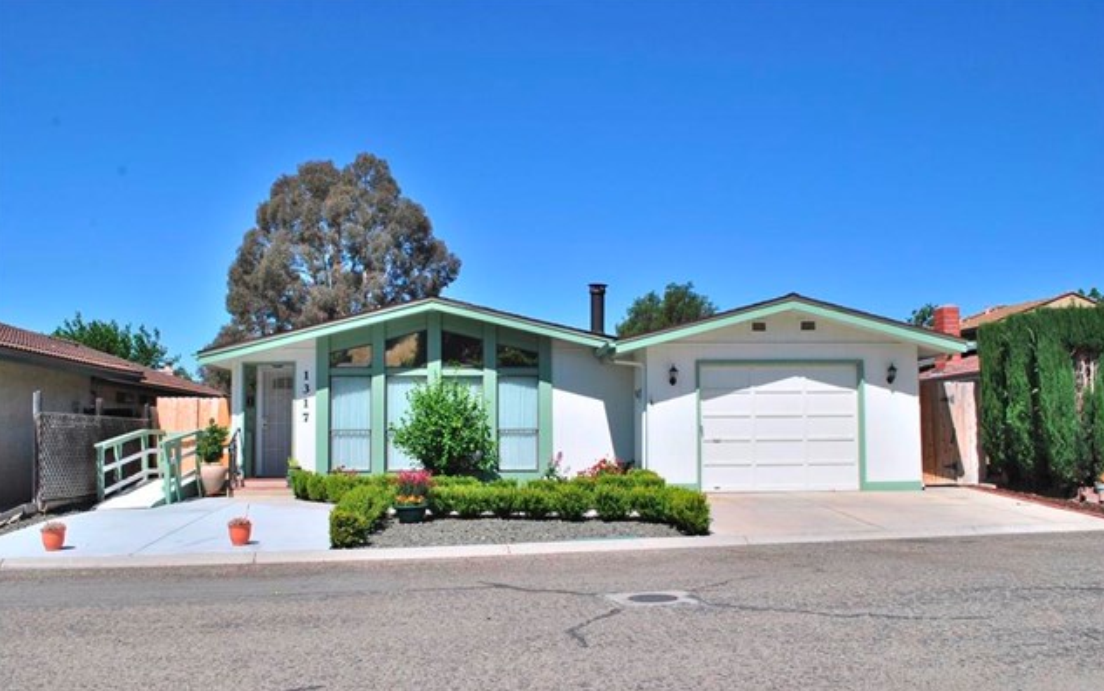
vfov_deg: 37.3
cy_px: 367
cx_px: 549
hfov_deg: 56.7
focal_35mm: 34
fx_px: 1023
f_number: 10
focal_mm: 22
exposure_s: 1/250
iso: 100
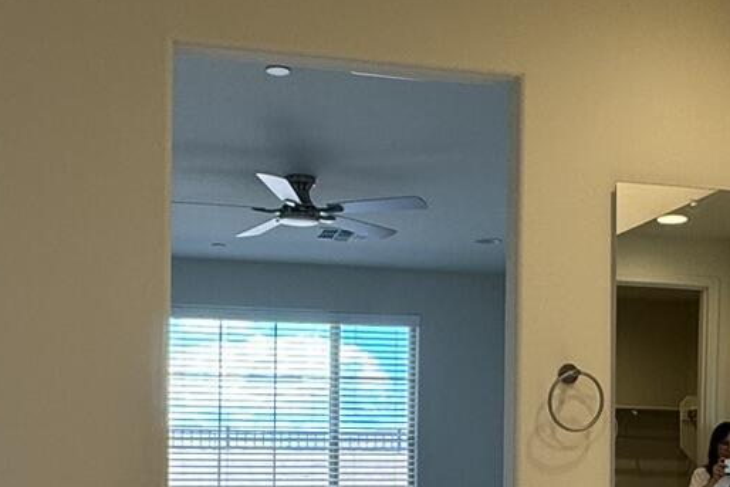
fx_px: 1176
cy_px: 446
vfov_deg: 22.8
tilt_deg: -0.1
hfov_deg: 34.3
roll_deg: -0.6
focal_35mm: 58
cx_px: 459
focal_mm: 2.22
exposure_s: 1/120
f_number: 2.2
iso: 100
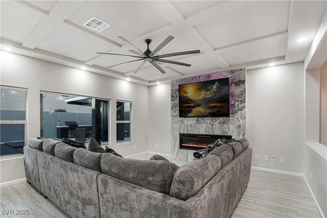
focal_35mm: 15
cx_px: 164
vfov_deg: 77.3
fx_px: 136
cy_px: 109
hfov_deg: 100.4
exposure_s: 1/2
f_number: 8
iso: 400
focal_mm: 10
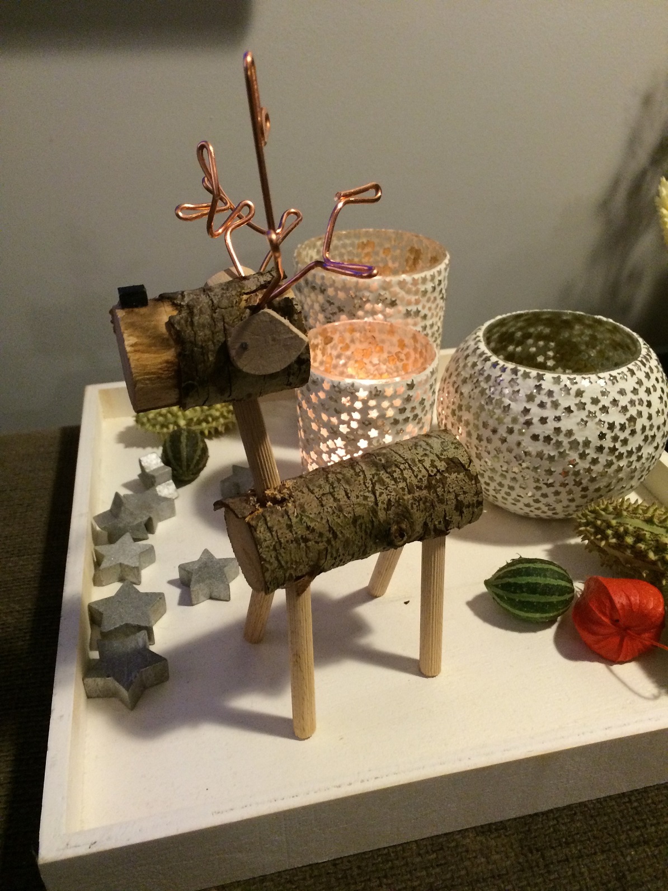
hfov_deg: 48.2
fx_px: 746
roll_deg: +2.5
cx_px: 334
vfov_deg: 61.7
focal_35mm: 29
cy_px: 446
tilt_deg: -32.3
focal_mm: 4.15
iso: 320
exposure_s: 1/33
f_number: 2.2
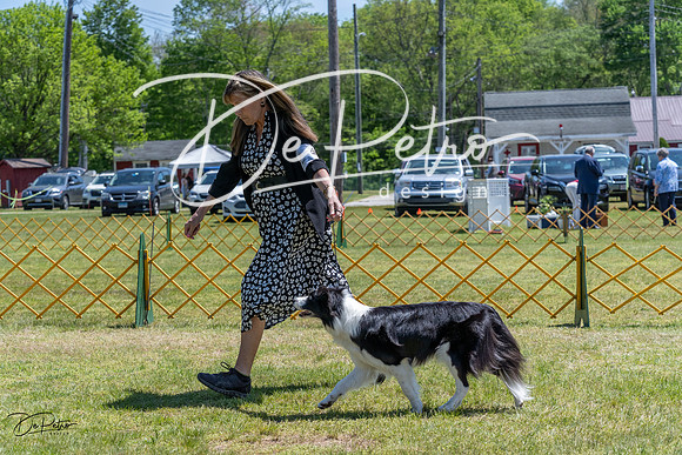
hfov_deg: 23.6
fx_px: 1630
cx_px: 341
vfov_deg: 15.9
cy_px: 228
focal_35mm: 86
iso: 1000
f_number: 6.3
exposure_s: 1/2500
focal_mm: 86
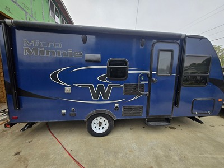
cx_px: 112
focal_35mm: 13
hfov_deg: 106.2
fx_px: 84
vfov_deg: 89.9
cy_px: 84
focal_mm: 1.7
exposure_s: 1/100
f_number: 2.2
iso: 64
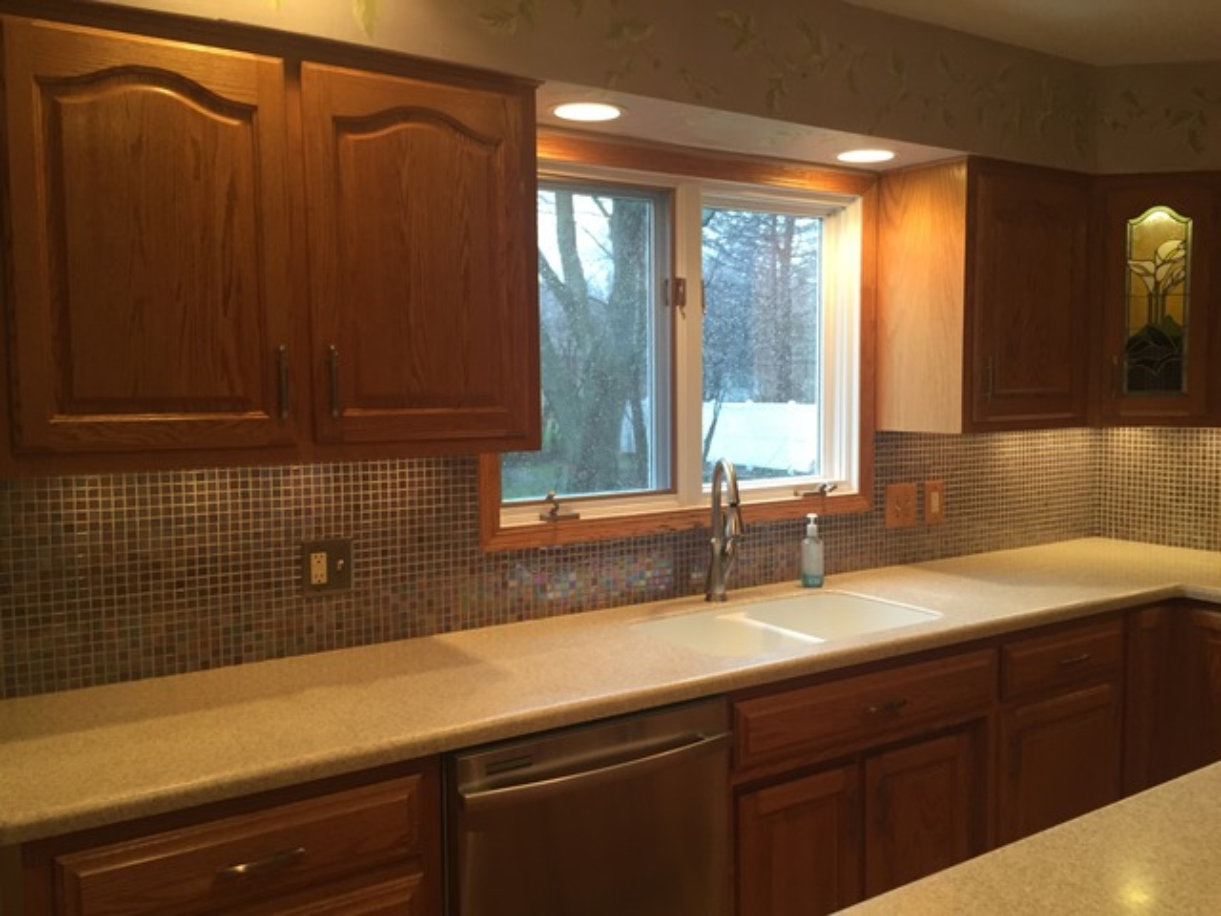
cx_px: 610
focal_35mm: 29
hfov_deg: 61.7
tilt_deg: -5.3
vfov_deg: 48.2
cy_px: 458
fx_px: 1023
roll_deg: +1.3
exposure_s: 1/30
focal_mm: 4.15
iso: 50
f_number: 2.2
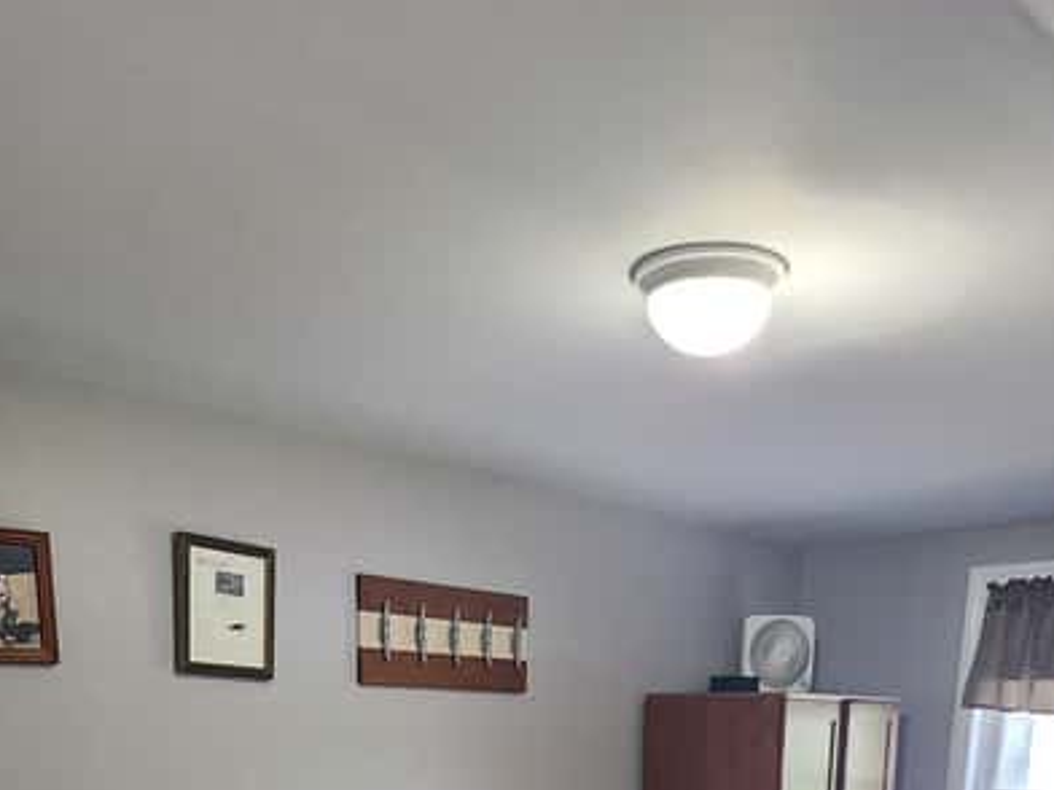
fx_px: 1035
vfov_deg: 33.5
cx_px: 492
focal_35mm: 34
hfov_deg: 53.9
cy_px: 962
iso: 400
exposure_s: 1/60
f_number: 2.2
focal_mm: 1.74
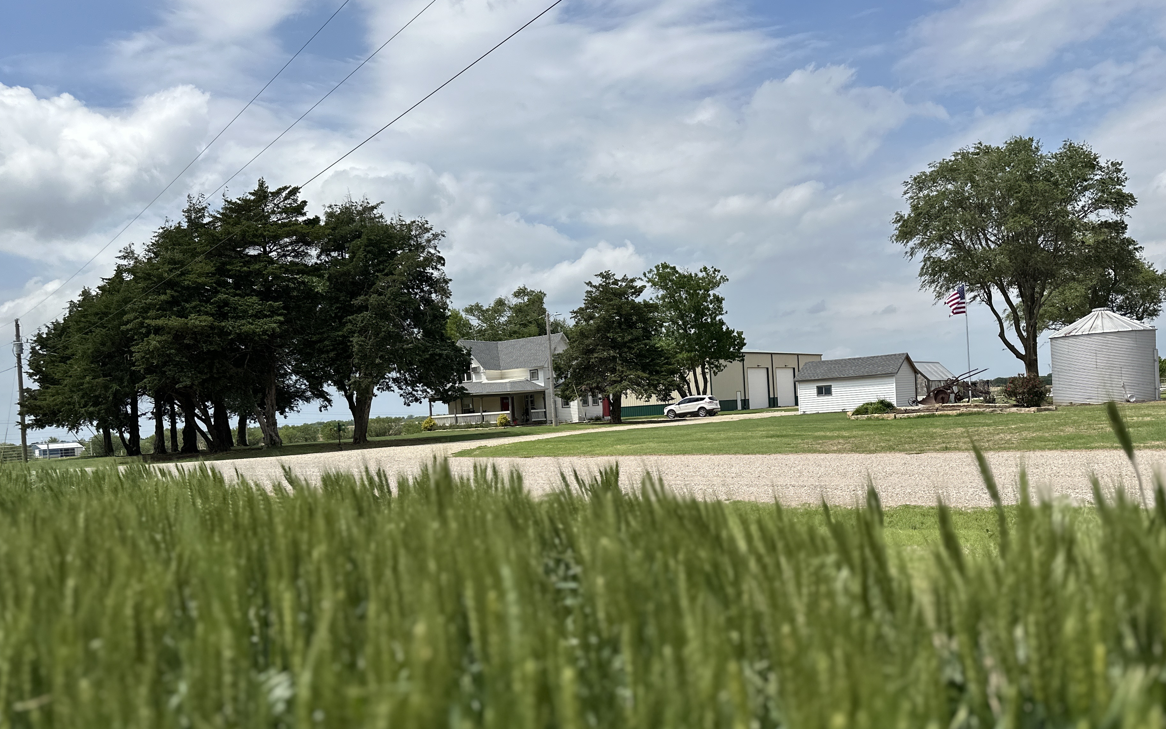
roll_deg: +4.0
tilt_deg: +0.6
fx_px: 890
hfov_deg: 66.4
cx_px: 607
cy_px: 424
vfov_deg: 44.4
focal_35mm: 28
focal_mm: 6.86
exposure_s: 1/13699
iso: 80
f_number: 1.78
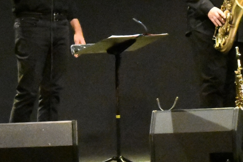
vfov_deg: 4.2
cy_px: 0
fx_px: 2200
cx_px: 346
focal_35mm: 326
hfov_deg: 6.3
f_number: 11
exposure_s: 1/400
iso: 51200
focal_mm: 70
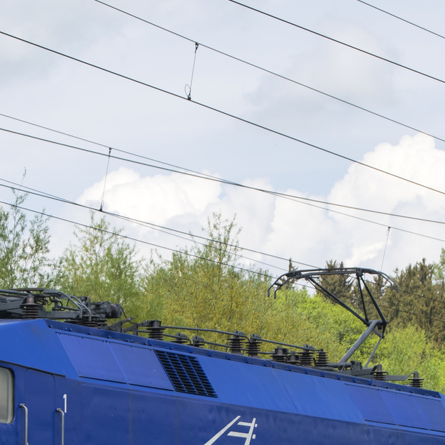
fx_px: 3088
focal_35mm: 212
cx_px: 122
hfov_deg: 8.2
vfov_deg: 8.2
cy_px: 403
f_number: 6.3
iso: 160
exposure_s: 1/800
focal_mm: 55
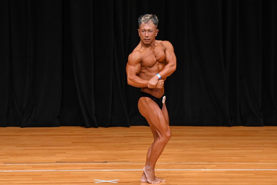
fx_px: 2269
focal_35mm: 295
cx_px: 135
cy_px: 95
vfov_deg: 4.7
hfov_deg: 7.0
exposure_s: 1/400
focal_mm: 190
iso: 3200
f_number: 5.6
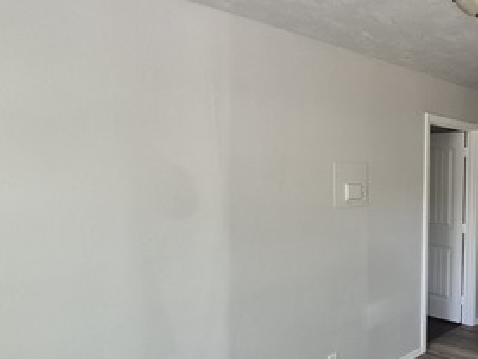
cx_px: 442
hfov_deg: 51.8
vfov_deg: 46.5
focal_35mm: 30
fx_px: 414
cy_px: 217
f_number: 2.2
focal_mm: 1.74
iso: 80
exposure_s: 1/60
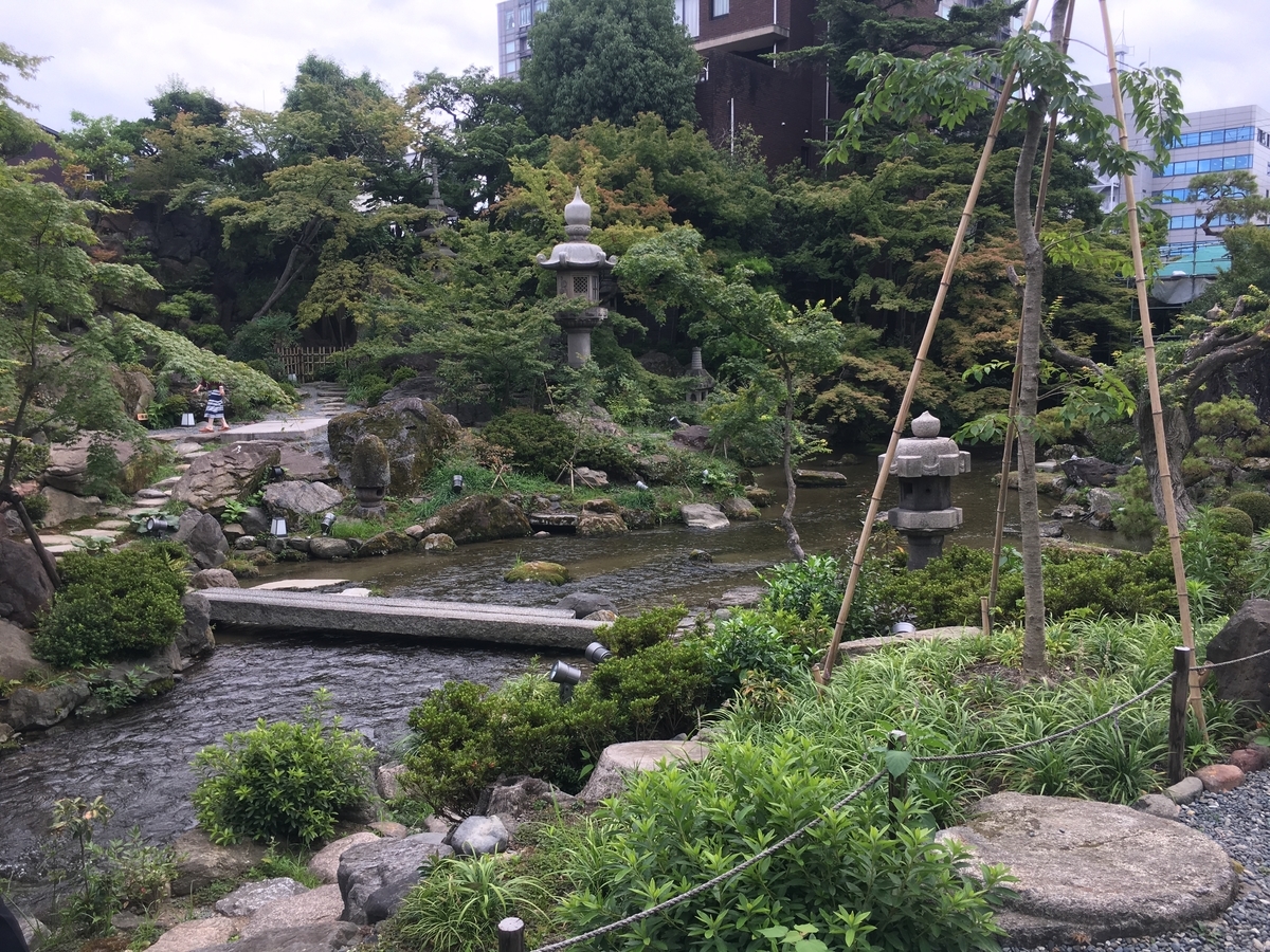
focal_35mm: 29
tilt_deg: -6.0
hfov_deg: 61.7
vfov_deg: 48.2
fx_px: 1064
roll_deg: +0.6
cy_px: 476
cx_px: 635
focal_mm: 4.15
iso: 25
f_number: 2.2
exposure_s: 1/371
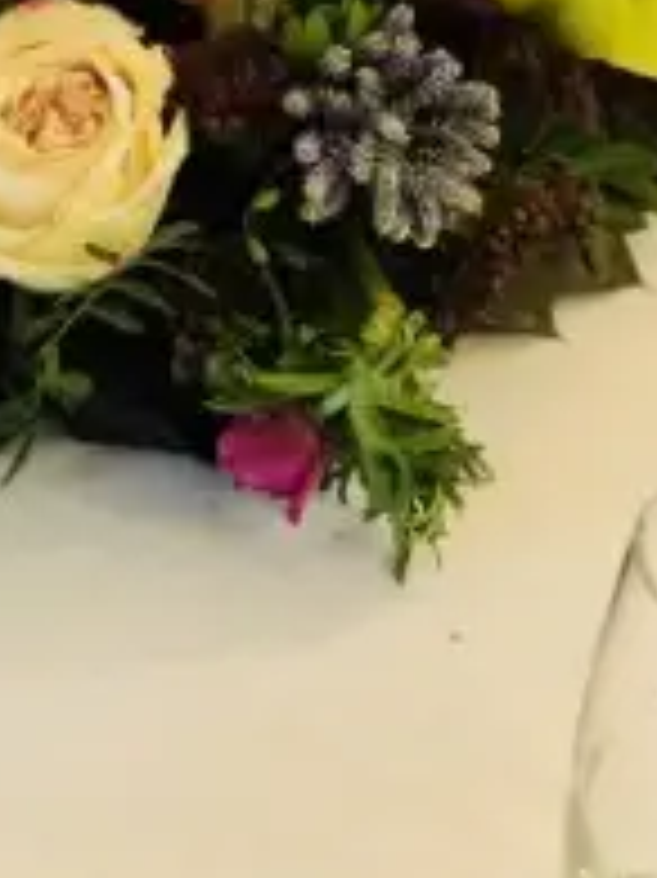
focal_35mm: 128
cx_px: 72
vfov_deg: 15.0
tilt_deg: -34.3
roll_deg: -0.1
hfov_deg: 11.5
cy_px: -104
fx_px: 3243
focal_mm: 6
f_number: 2.4
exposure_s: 1/25
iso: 160
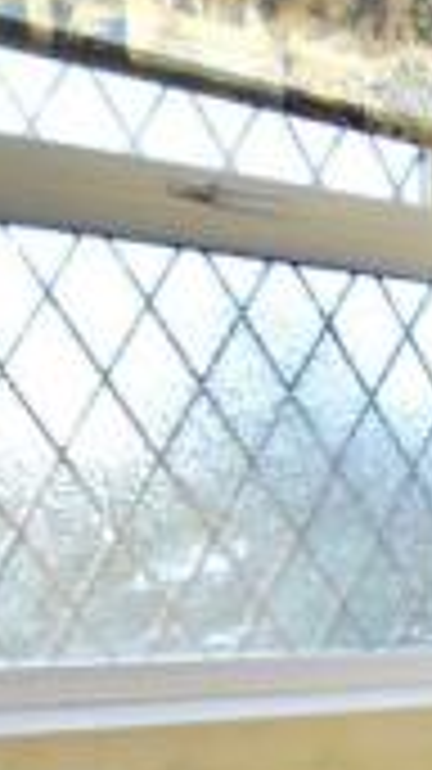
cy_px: 844
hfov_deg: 16.4
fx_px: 1224
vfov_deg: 31.1
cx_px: 806
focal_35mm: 60
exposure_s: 1/60
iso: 100
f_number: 4
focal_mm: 10
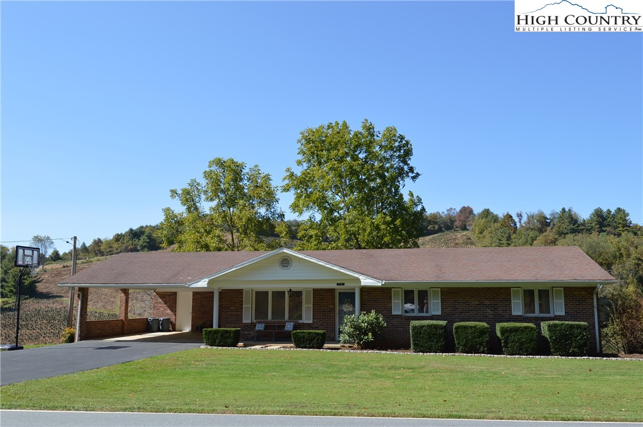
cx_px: 322
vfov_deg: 43.5
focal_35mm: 30
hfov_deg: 62.0
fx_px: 535
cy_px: 214
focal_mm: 20
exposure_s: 1/200
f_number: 7.1
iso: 100
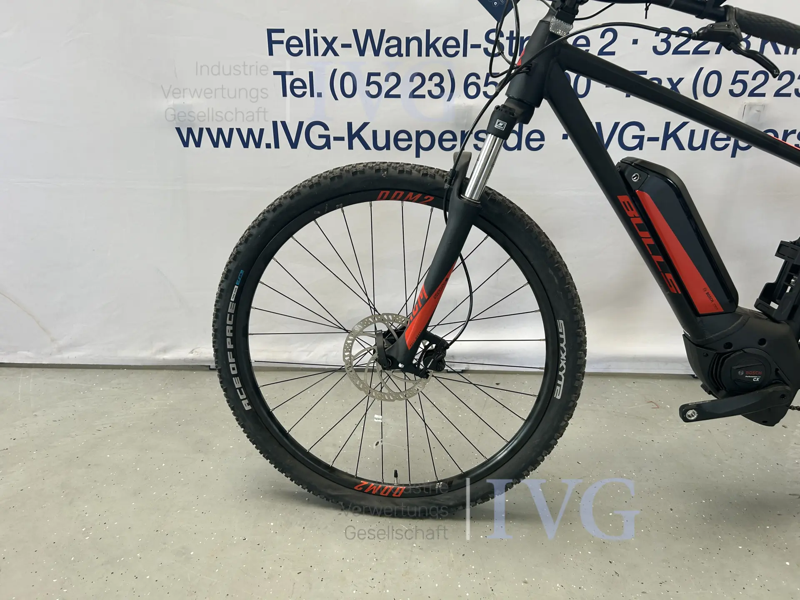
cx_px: 400
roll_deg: -0.4
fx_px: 601
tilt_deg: -21.9
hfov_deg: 67.3
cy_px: 300
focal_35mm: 26
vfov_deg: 53.1
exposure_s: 1/121
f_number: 1.5
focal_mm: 5.7
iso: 80
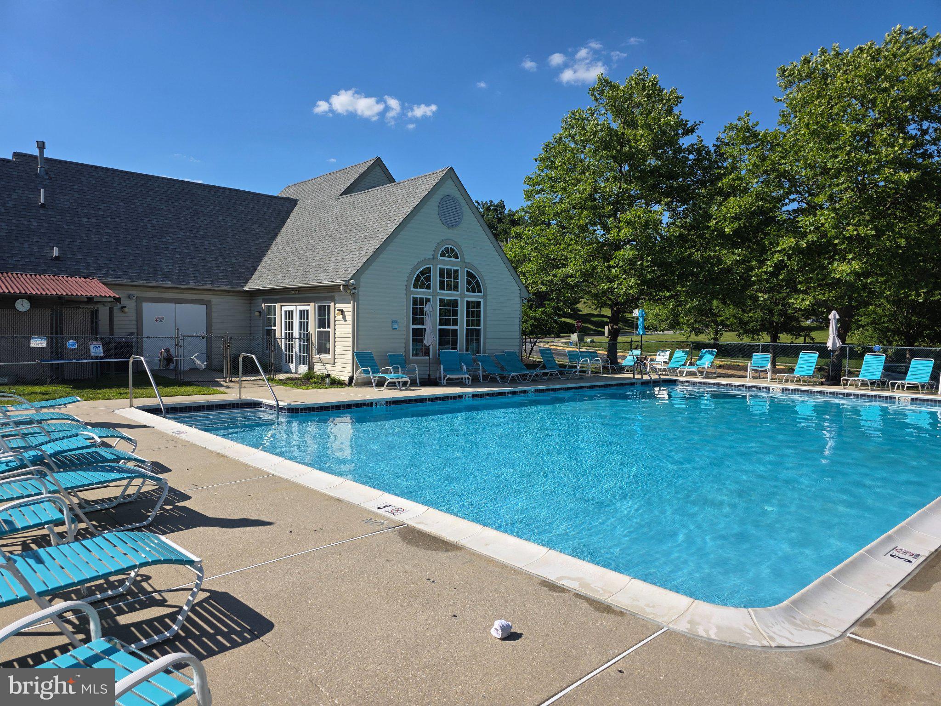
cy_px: 353
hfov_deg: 73.9
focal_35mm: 23
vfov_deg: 58.9
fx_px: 625
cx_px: 470
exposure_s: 1/7061
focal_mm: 6.3
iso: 80
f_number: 1.7
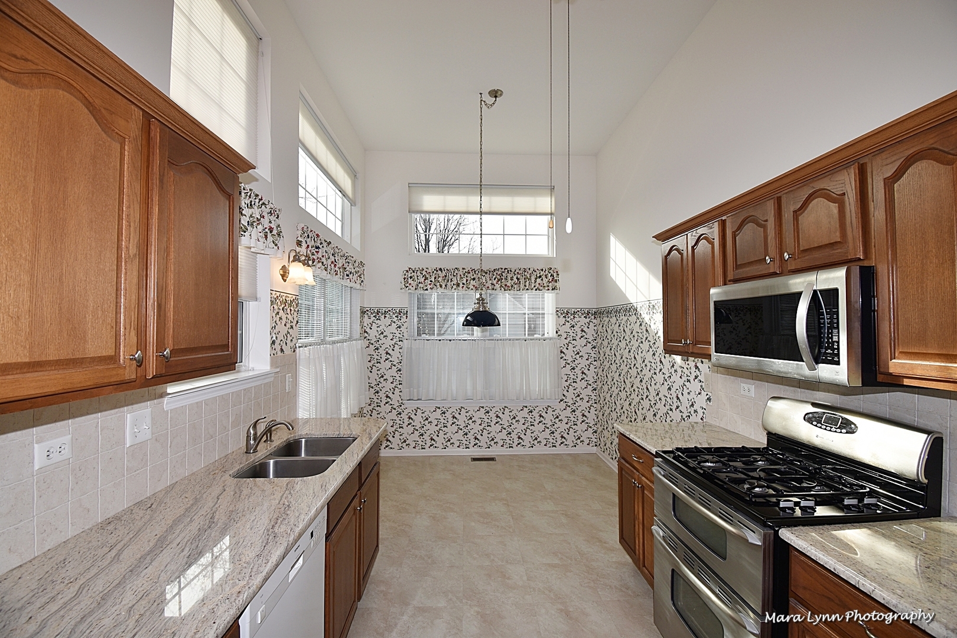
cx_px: 478
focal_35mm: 15
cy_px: 319
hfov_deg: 100.4
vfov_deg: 77.3
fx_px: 399
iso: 100
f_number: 6.3
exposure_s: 1/160
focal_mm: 10
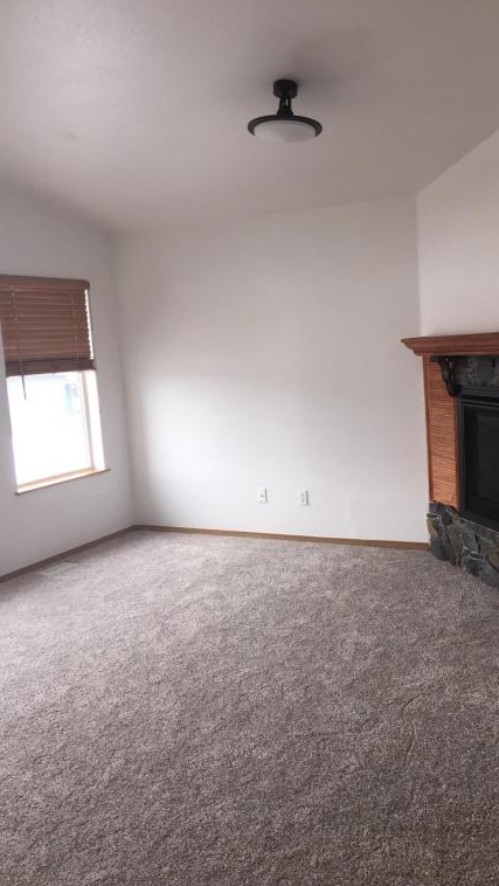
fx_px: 752
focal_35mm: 32
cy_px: 444
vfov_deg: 61.0
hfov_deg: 36.5
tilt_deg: -7.2
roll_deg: +2.7
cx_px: 313
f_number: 2.2
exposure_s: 1/43
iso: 32
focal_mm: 4.15
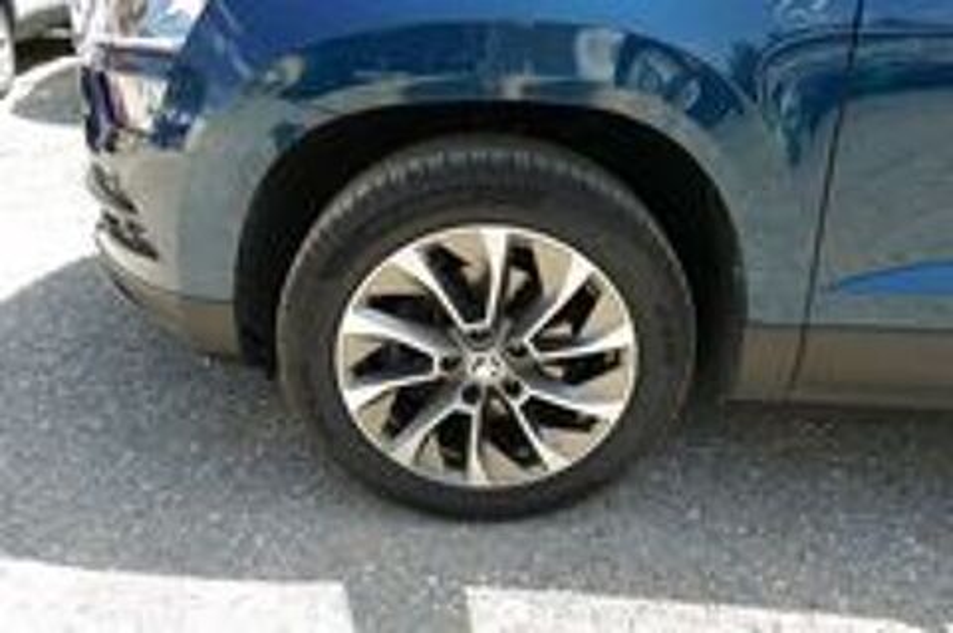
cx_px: 476
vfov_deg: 43.5
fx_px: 793
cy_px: 316
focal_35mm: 30
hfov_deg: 62.0
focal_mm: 10.85
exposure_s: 1/320
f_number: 3
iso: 125
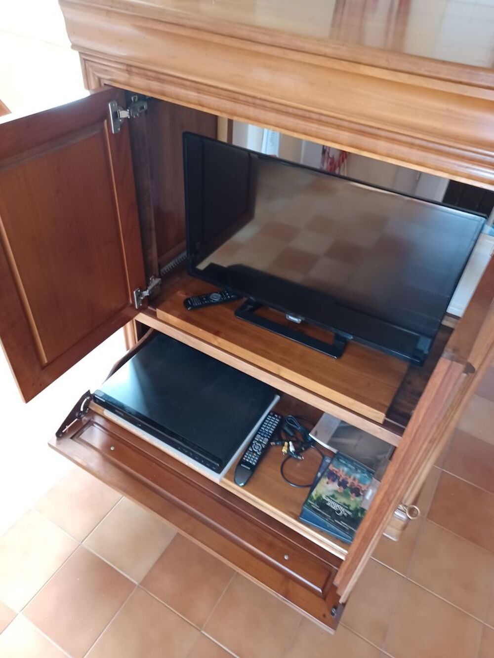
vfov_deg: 69.4
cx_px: 247
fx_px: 476
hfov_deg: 54.9
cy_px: 329
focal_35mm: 25
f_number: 1.8
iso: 1000
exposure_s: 1/20
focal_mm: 4.6
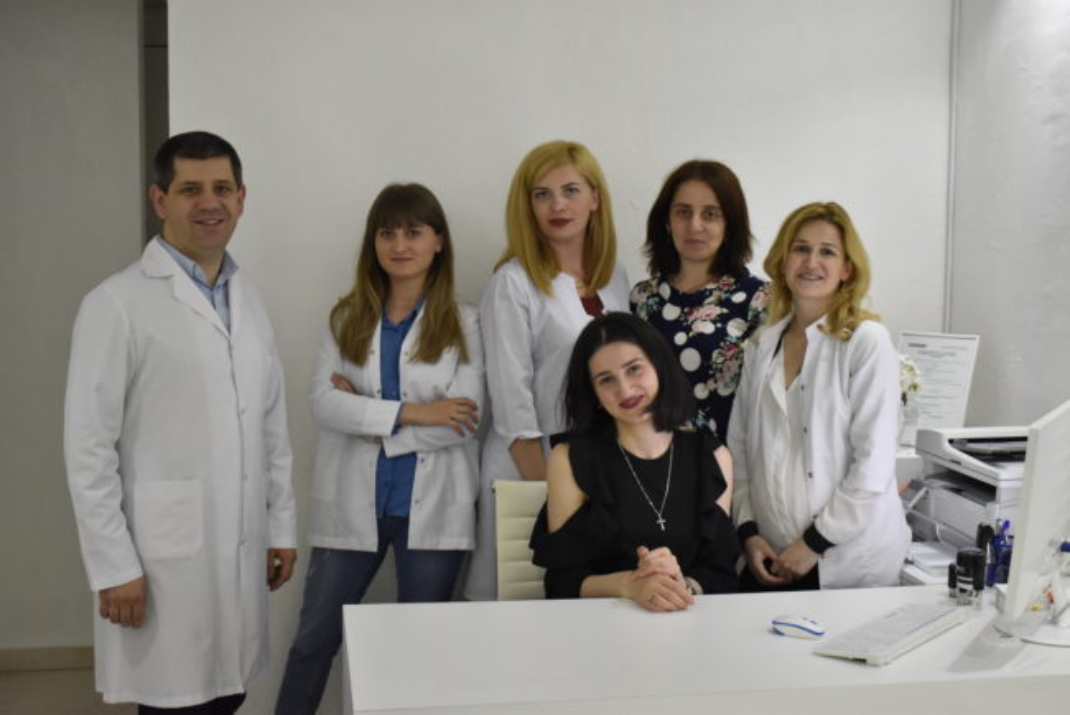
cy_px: 358
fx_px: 1383
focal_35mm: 46
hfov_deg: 42.3
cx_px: 535
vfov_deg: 29.0
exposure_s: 1/60
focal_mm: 31
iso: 1100
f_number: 4.2
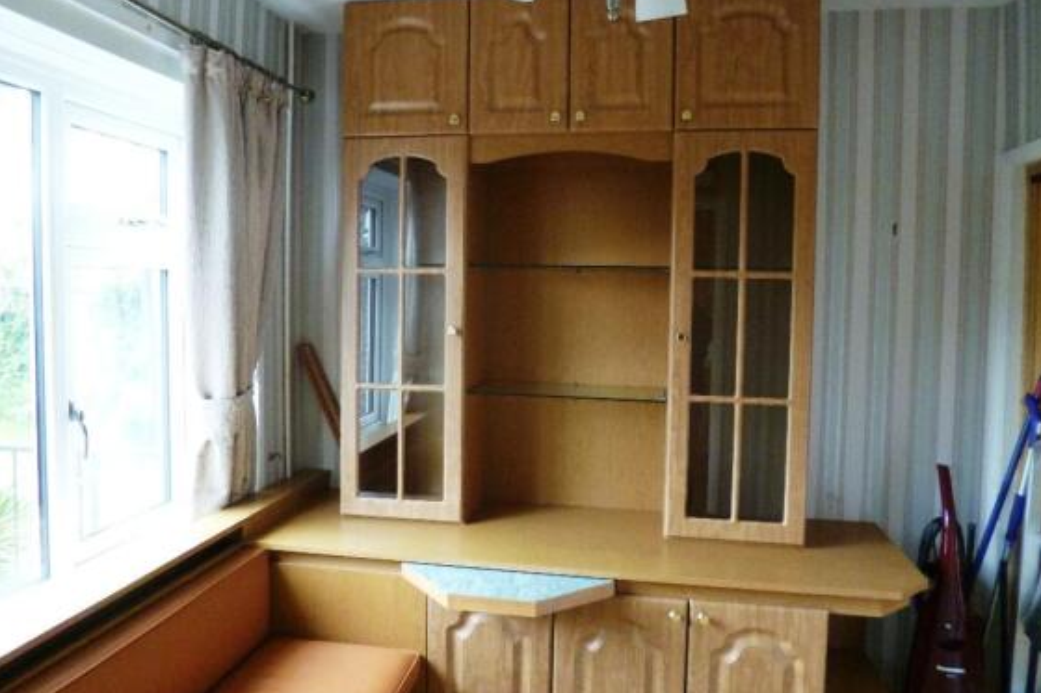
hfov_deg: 69.4
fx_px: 752
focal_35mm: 26
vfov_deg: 49.4
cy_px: 311
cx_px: 523
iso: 400
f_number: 2.5
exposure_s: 1/60
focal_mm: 4.3
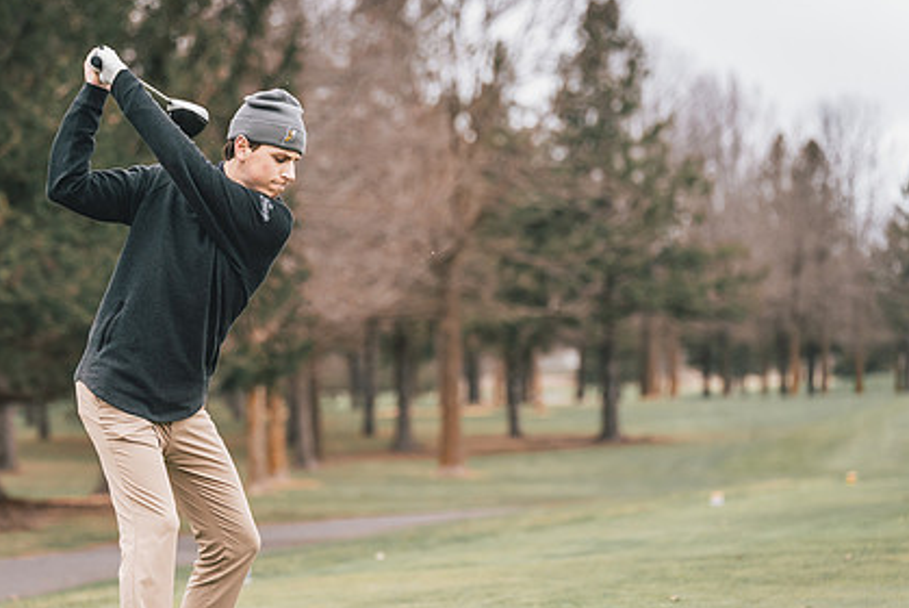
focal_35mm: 167
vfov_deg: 8.2
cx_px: 297
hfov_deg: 12.3
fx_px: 4220
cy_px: 395
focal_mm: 110
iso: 640
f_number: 2.8
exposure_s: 1/3200
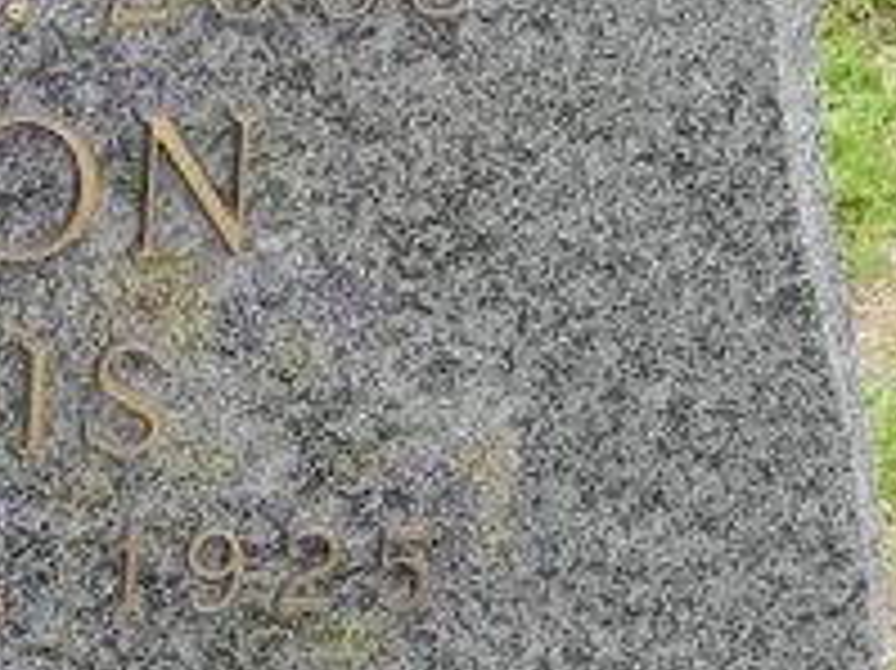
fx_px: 5200
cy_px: 121
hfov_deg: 9.6
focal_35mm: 201
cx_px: -365
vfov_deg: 7.4
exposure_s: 1/125
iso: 100
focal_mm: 10.7
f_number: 3.5
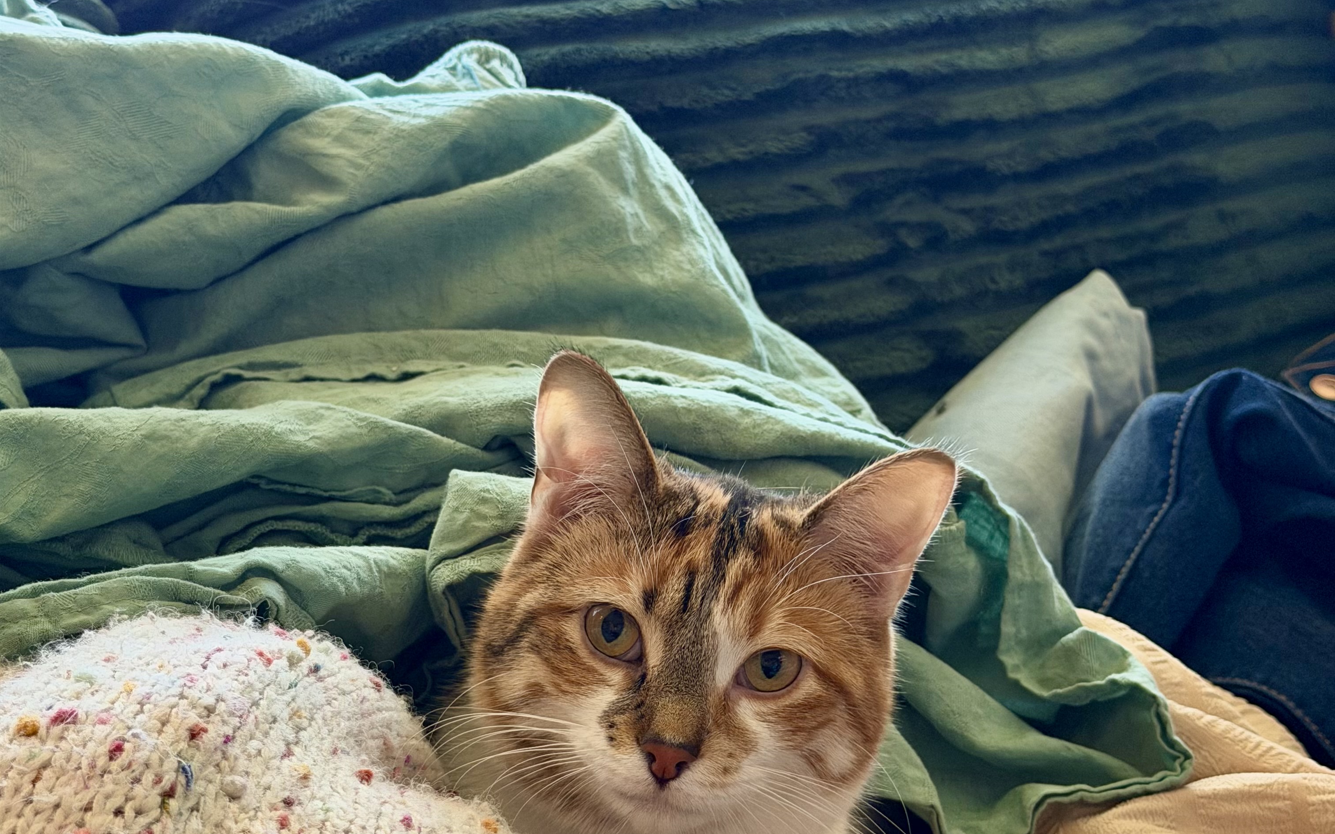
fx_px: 2474
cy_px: 522
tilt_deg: -12.8
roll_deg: +3.8
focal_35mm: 68
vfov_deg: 19.1
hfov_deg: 30.2
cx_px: 668
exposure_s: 1/60
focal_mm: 6.76
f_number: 1.78
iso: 250
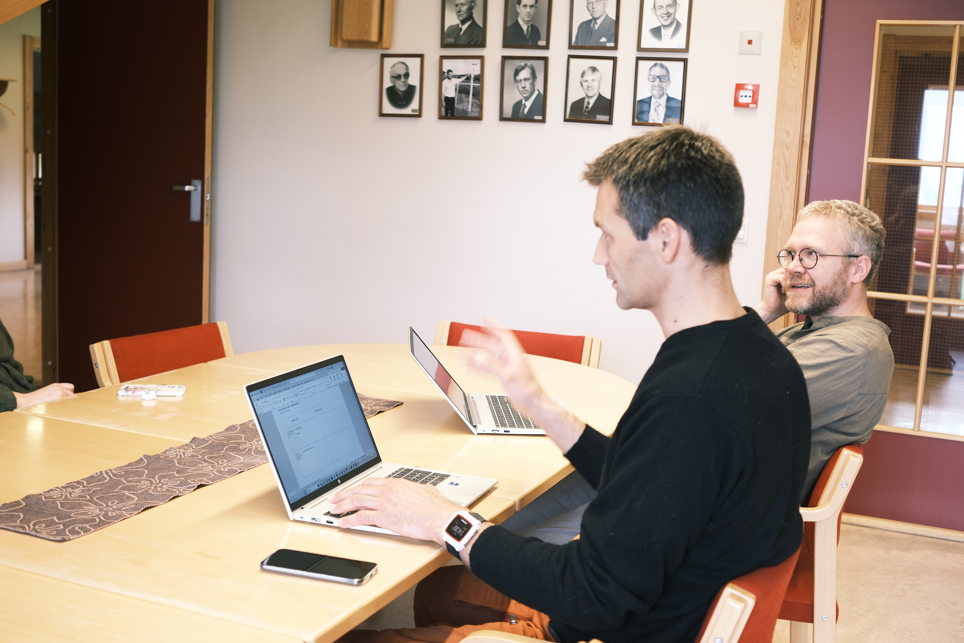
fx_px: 1098
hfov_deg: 47.4
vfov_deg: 32.6
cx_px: 482
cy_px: 322
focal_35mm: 41
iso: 160
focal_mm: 27
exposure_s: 1/10
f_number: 2.8
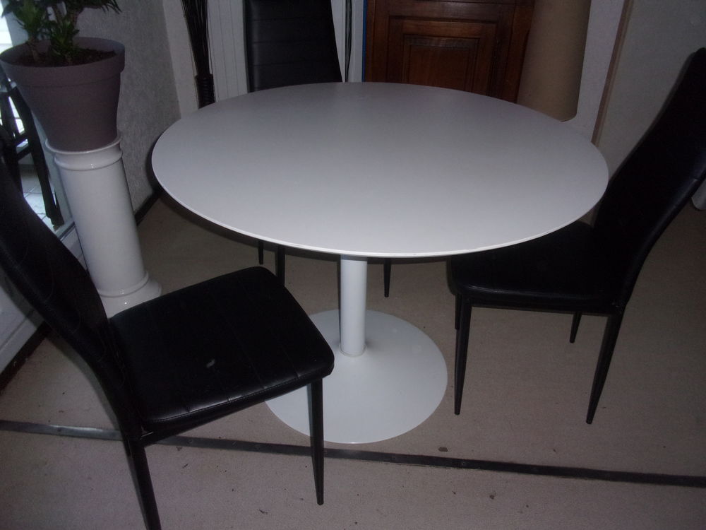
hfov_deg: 63.4
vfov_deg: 49.7
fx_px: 571
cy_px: 265
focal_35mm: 28
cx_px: 353
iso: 200
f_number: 3.9
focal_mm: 5.1
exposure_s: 1/34
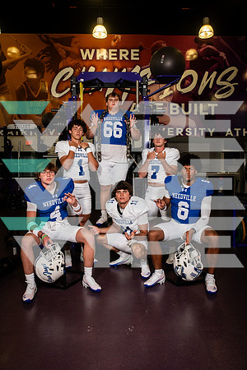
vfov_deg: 61.9
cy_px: 185
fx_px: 309
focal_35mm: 30
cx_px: 124
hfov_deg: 43.6
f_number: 7.1
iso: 800
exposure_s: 1/320
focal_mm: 30
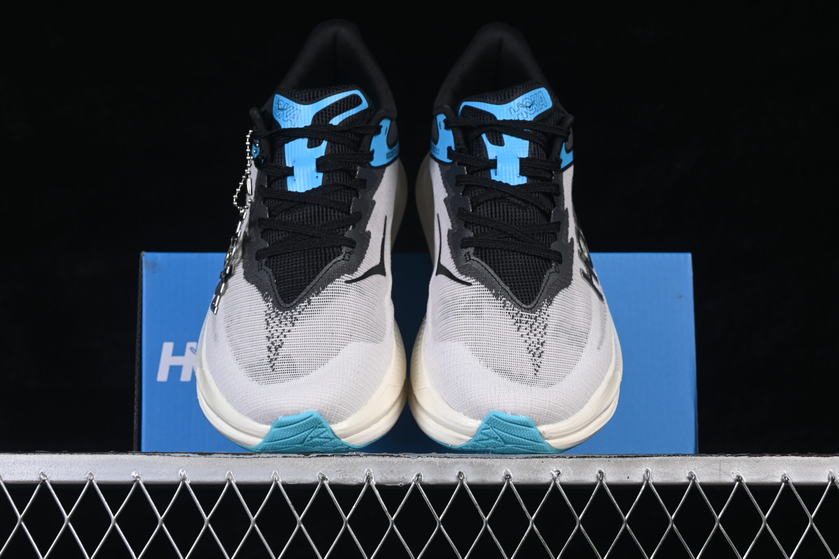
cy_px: 280
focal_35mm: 75
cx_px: 420
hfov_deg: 27.0
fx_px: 1748
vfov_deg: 18.2
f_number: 8
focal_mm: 50
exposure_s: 1/80
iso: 160
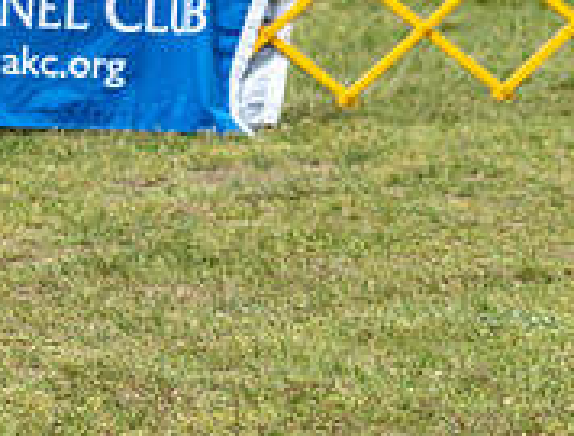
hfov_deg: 3.3
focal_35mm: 590
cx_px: 962
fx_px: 9823
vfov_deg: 2.5
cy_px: -40
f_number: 5.6
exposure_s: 1/800
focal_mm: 132
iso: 100
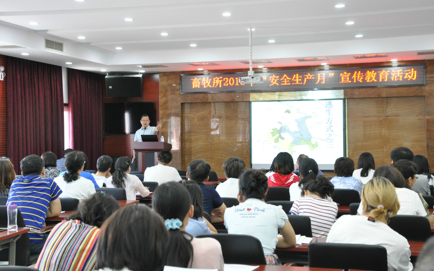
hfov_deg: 34.5
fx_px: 698
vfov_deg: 22.0
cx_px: 216
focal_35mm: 59
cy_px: 130
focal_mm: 38
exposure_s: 1/40
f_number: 5.6
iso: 1600
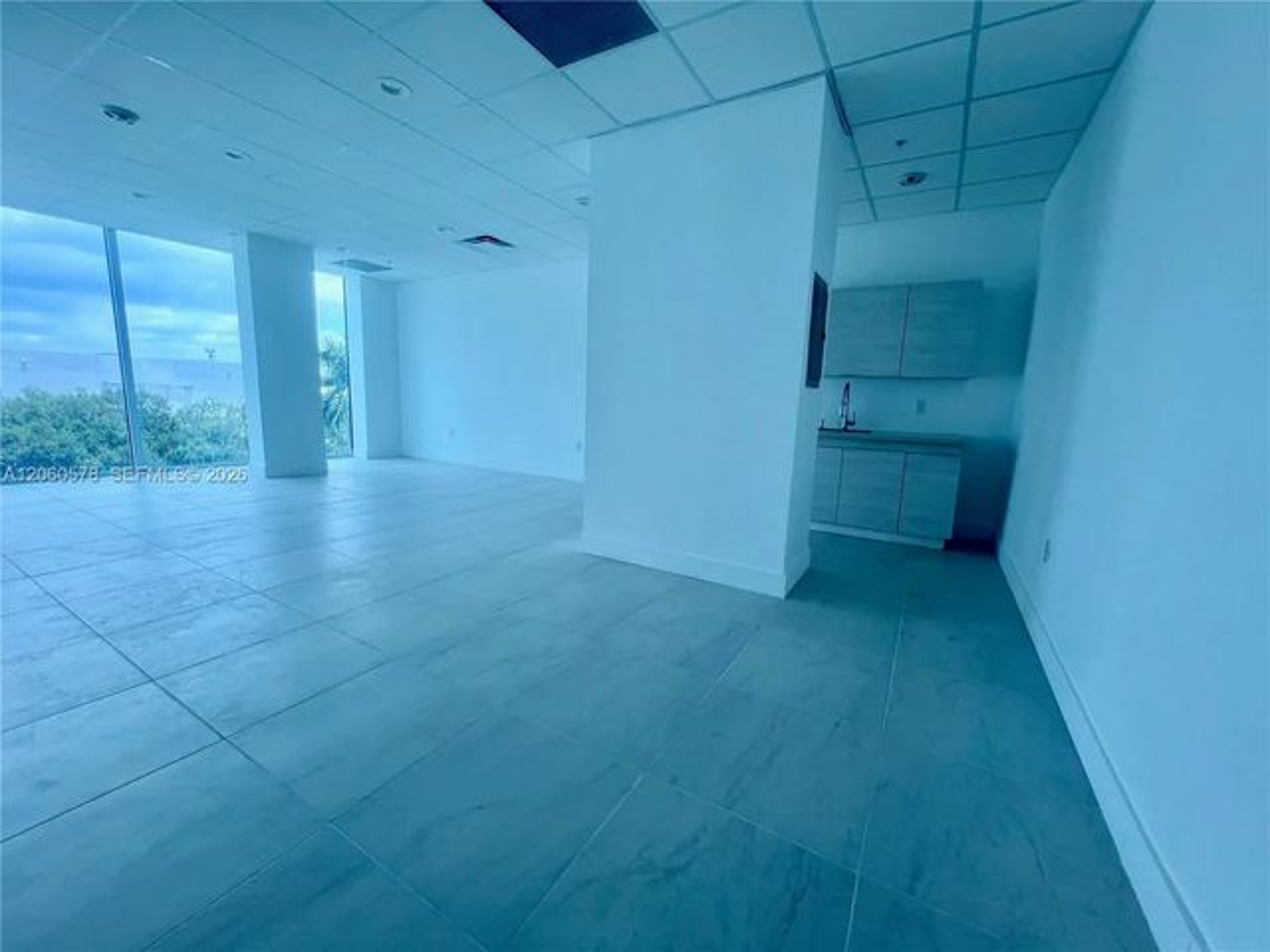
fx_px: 477
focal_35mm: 13
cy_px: 476
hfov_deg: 106.2
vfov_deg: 89.9
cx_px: 635
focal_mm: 1.57
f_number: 1.8
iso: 32
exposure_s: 1/131
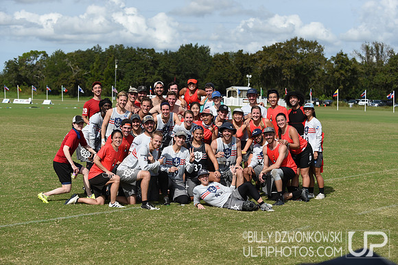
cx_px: 199
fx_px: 773
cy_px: 132
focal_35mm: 70
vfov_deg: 19.4
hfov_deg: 28.9
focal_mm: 70
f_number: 5
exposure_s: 1/1600
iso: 100
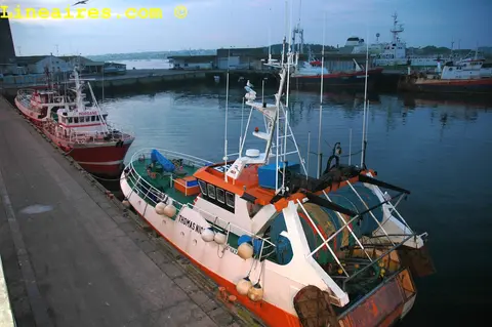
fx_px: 369
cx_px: 246
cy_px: 164
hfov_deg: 67.4
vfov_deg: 47.8
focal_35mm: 27
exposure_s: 1/60
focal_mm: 18
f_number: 3.5
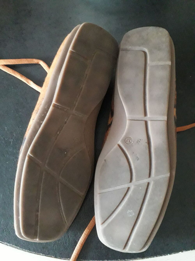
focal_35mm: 27
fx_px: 203
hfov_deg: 51.4
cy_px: 130
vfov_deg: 65.3
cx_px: 98
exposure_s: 1/15
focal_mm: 3.6
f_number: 1.9
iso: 800
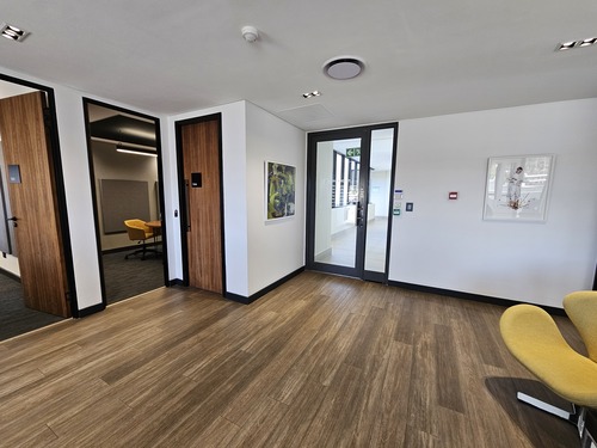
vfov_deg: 89.9
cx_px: 298
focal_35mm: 13
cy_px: 224
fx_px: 224
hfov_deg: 106.2
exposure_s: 1/50
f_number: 2.2
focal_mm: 2.2
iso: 160
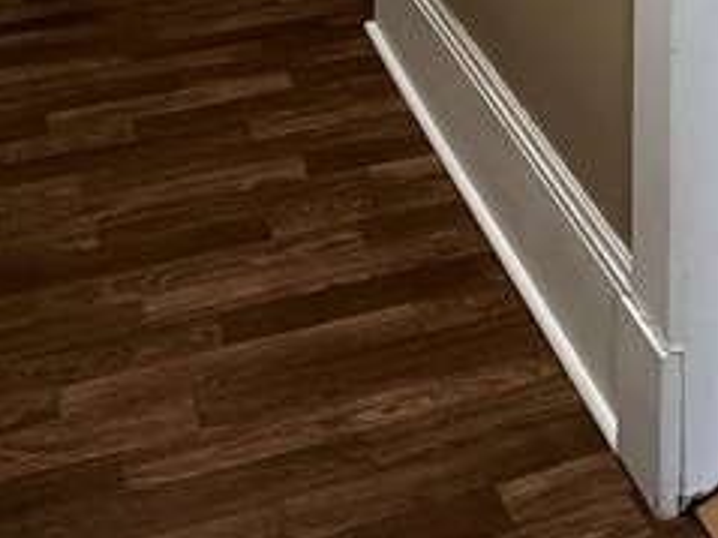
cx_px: 478
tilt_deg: -1.3
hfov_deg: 31.9
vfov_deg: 17.5
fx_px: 1244
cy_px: -538
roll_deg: -0.5
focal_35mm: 60
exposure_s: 1/60
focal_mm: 2.22
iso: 200
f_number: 2.2
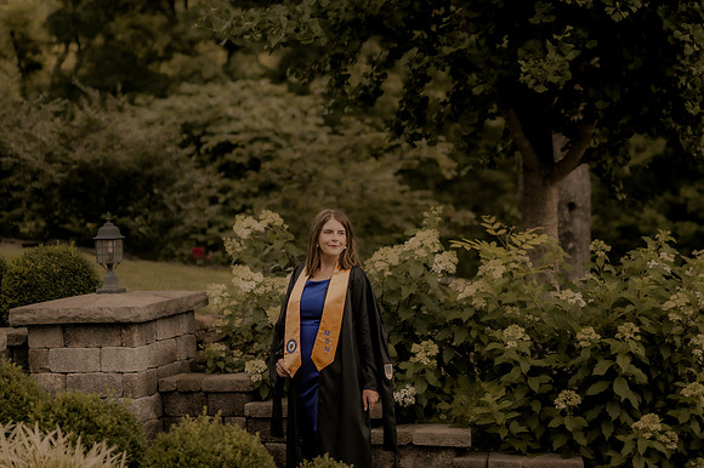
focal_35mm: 77
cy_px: 234
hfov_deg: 26.4
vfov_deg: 17.7
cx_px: 352
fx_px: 1501
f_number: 1.8
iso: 320
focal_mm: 50
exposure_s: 1/250
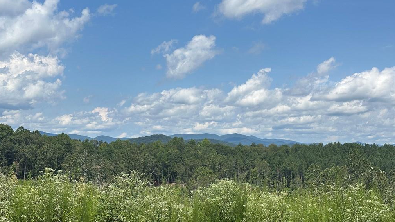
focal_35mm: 53
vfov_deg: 22.6
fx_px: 555
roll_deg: -0.9
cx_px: 196
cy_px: 128
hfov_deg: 39.2
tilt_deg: +3.7
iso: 64
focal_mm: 6.86
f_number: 1.78
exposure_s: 1/6211
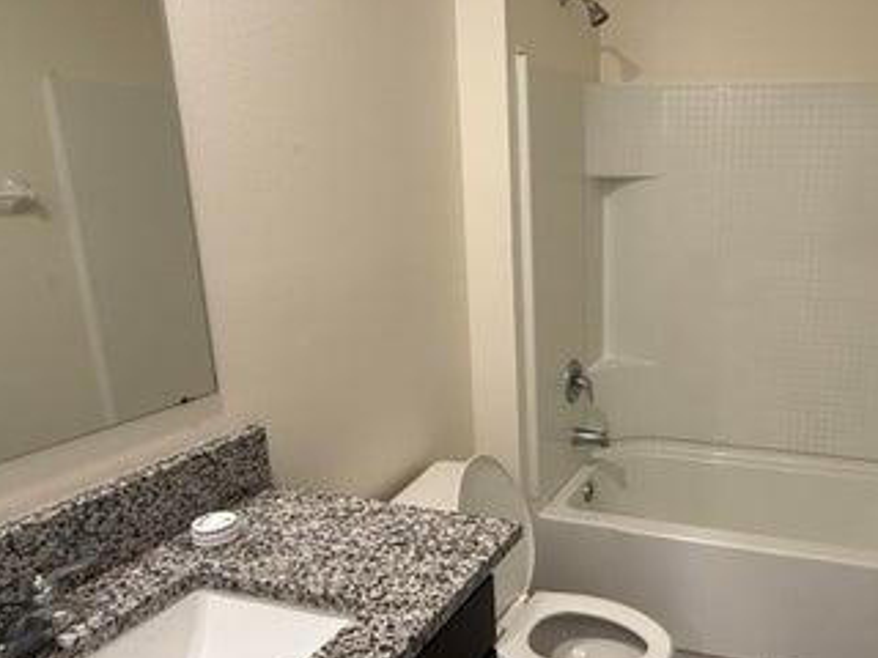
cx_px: 645
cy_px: 367
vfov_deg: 49.6
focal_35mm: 28
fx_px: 710
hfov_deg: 60.4
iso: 200
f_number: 2.2
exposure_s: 1/60
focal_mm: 2.22
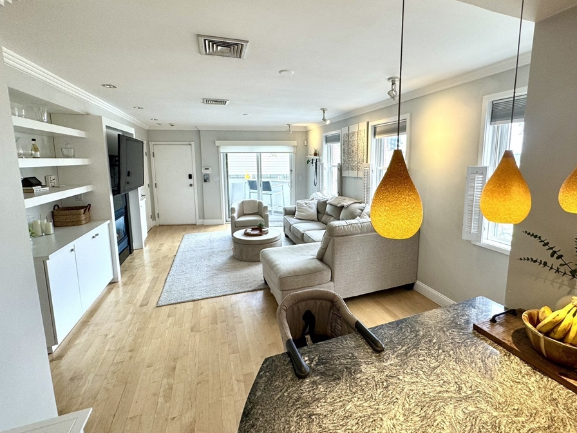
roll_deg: +0.8
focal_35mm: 16
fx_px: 267
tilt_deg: -6.8
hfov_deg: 94.4
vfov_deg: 77.9
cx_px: 308
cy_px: 196
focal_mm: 2.22
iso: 100
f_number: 2.2
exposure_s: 1/120
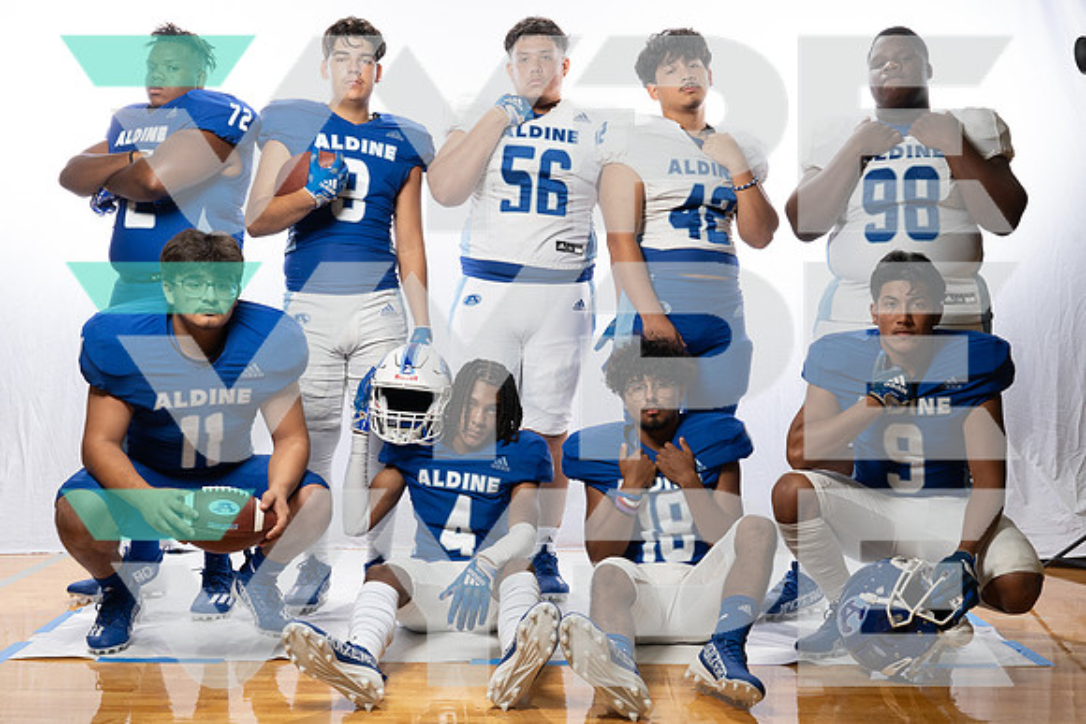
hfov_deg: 43.8
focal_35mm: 45
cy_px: 368
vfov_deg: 30.1
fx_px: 1350
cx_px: 557
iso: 1250
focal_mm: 34
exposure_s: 1/250
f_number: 10
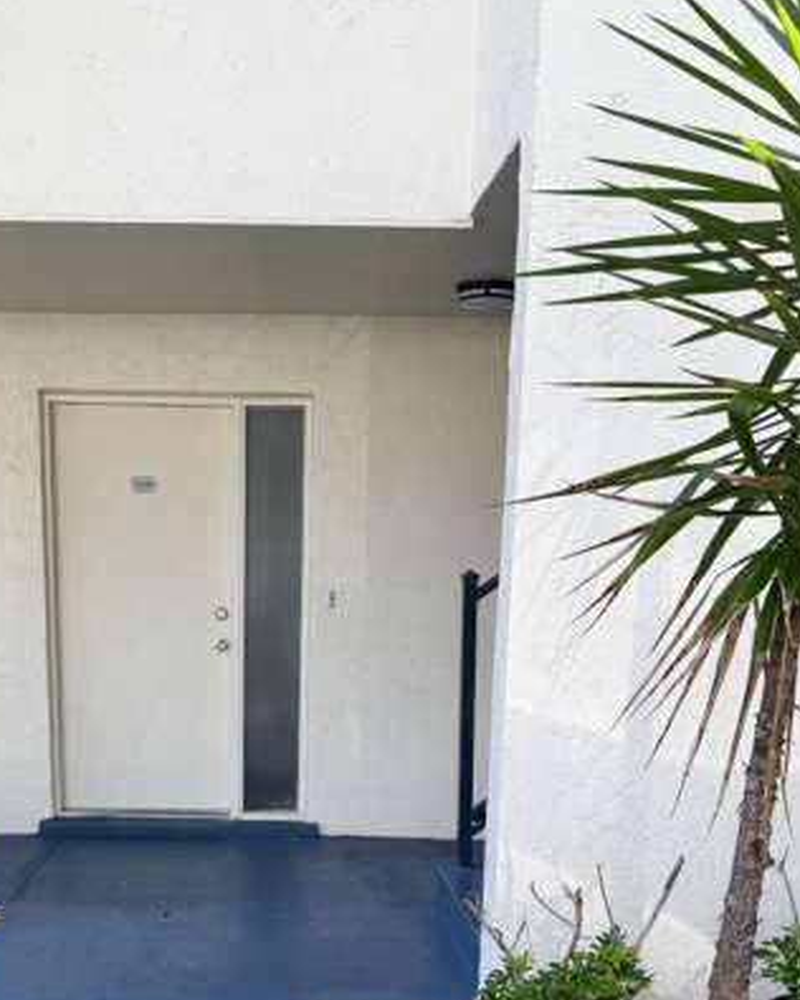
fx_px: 1125
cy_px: 739
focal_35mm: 38
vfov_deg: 46.4
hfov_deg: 38.8
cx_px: 289
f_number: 1.78
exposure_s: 1/757
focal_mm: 6.76
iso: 80
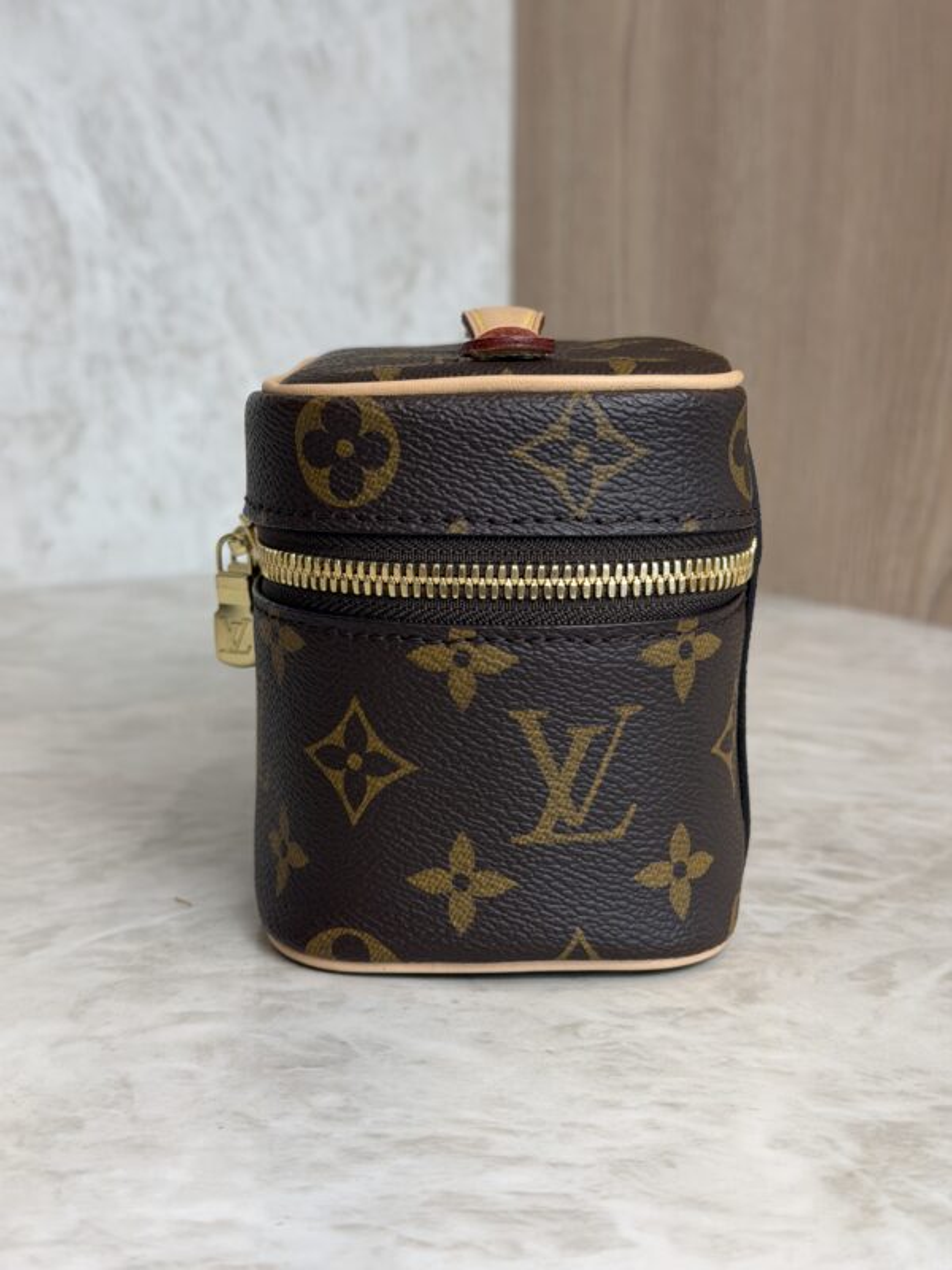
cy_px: 635
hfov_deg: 30.3
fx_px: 1760
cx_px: 476
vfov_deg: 39.7
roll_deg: -0.8
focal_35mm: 48
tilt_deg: -11.2
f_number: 1.78
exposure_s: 1/120
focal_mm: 6.76
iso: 80
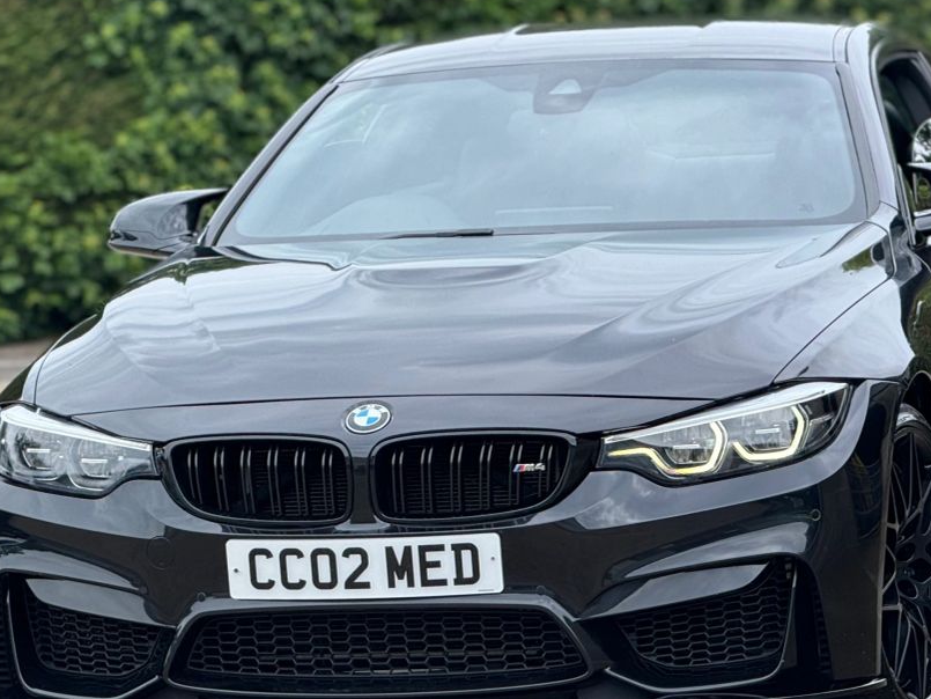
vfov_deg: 9.3
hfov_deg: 12.4
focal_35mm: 159
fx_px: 4277
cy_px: 354
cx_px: 552
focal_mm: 15.66
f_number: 2.8
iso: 64
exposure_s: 1/421
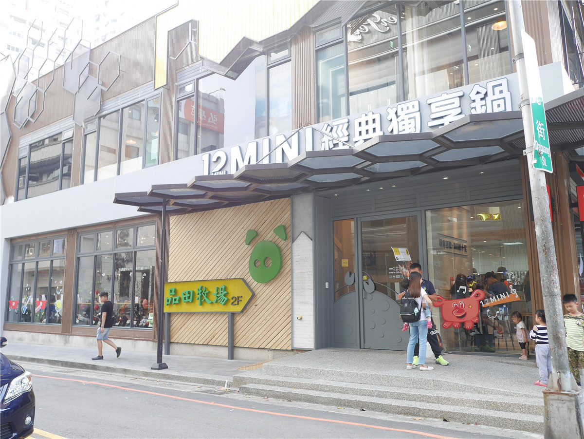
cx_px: 292
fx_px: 506
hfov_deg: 59.9
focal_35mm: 30
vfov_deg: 46.8
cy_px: 220
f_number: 2.5
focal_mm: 15
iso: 200
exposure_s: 1/200
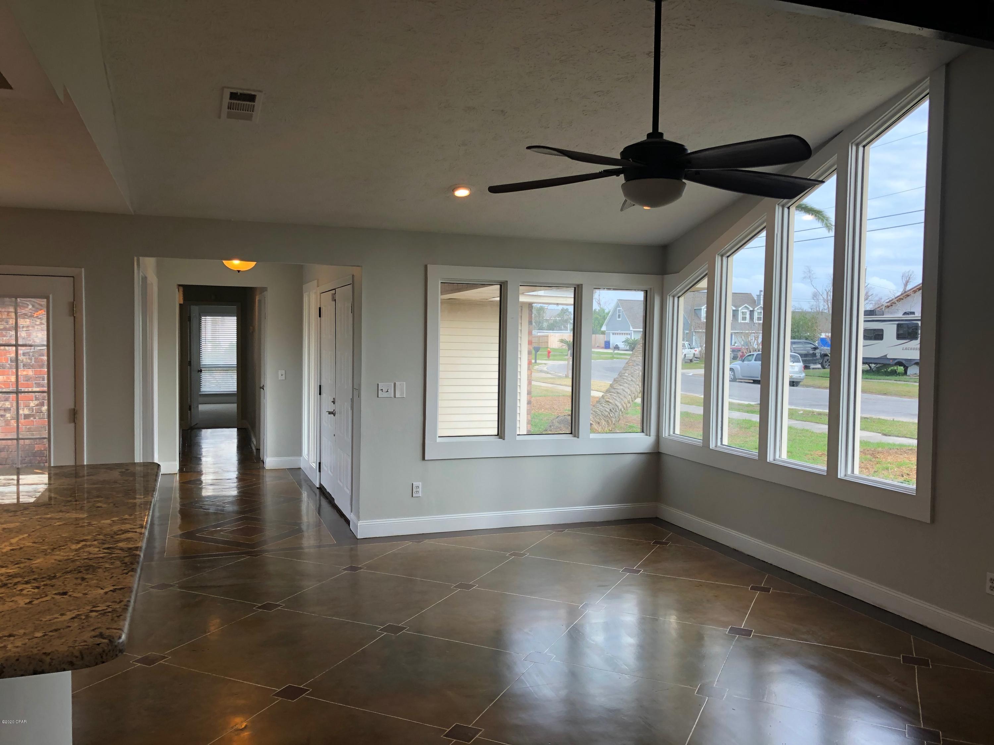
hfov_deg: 63.4
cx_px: 497
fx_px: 804
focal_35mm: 28
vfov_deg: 49.7
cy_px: 372
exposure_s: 1/120
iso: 32
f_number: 1.8
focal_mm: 4
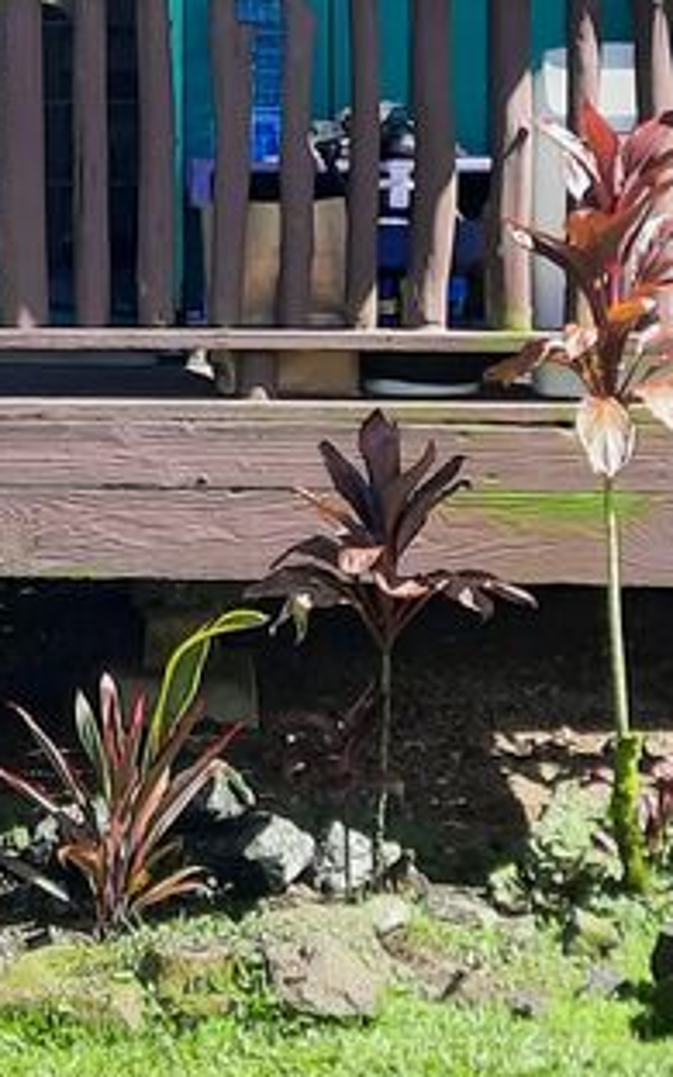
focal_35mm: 87
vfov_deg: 23.2
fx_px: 2553
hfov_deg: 14.8
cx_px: 41
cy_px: 104
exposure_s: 1/232
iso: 32
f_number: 2
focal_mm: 4.6
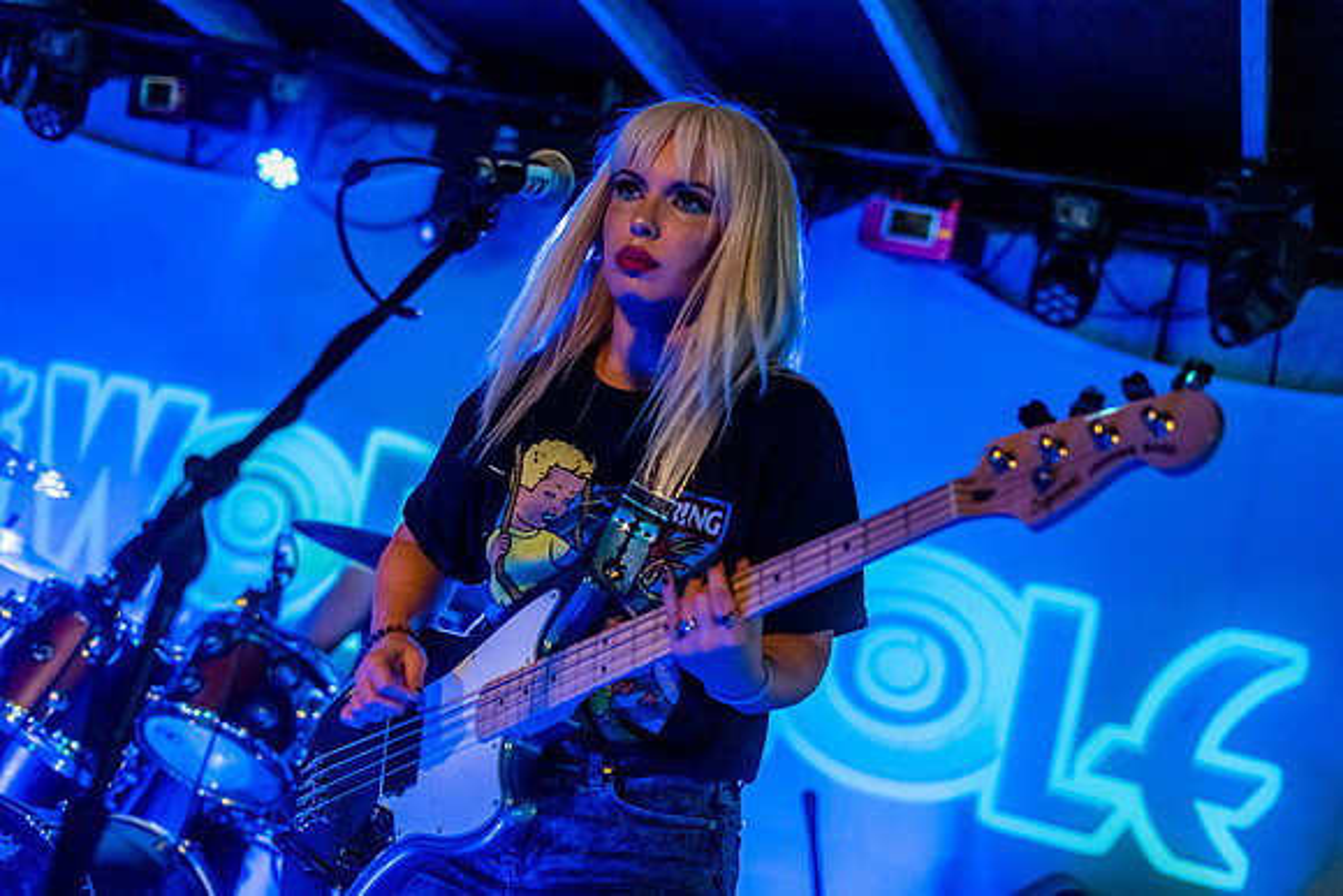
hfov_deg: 39.6
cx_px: 672
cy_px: 448
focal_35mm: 50
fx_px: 1866
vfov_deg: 27.0
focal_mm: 50
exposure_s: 1/160
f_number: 2.2
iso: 3200
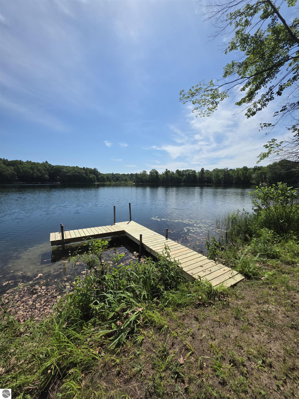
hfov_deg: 89.9
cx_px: 150
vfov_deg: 106.2
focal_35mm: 13
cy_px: 200
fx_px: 150
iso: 40
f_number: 1.9
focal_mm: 2.2
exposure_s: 1/3873
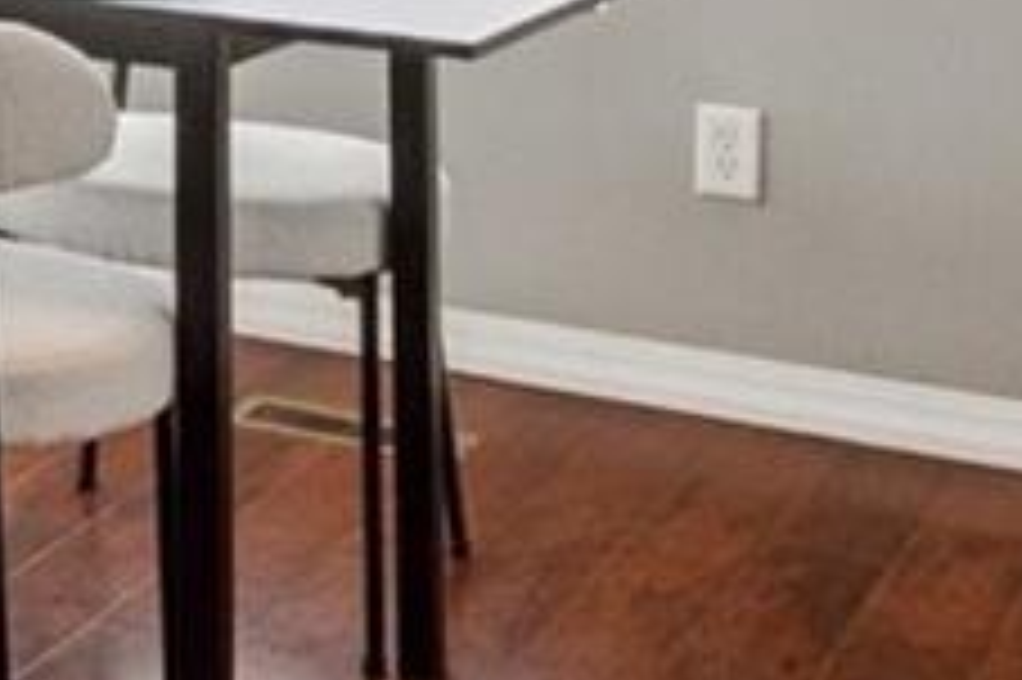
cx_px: -909
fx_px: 3035
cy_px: -486
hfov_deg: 15.8
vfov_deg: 11.9
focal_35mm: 107
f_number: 11
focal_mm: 15
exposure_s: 1/125
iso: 800
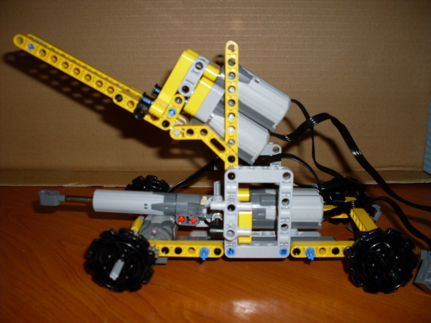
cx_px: 216
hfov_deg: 49.0
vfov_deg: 37.7
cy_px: 162
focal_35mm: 38
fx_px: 473
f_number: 2.8
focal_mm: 6.3
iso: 100
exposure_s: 1/45
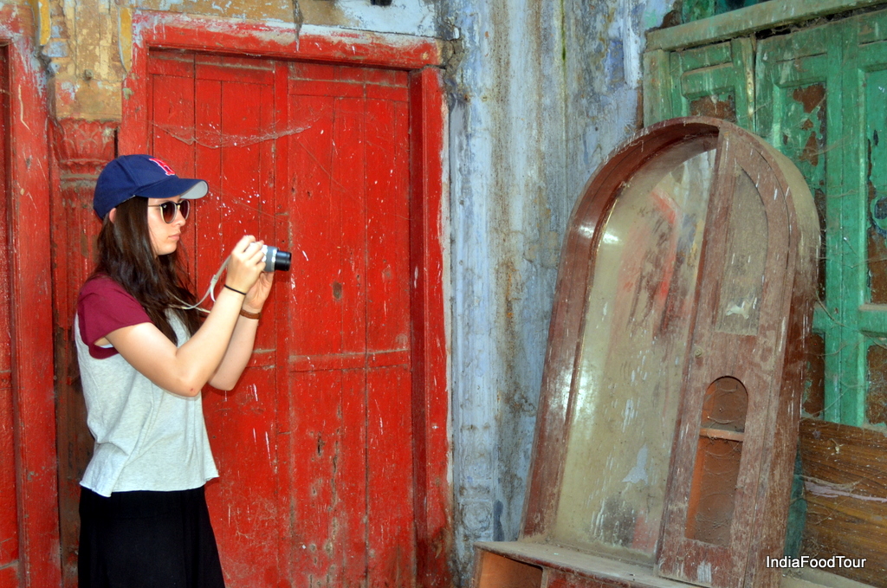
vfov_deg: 29.8
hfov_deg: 43.7
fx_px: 1107
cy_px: 294
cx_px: 444
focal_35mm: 45
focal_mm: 30
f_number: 4.2
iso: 800
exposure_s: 1/60
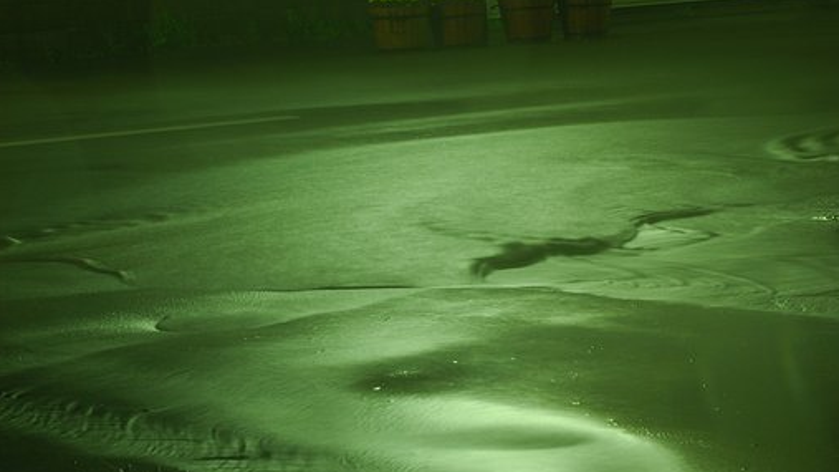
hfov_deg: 19.3
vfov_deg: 10.9
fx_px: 2469
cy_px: 248
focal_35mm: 111
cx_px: 419
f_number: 11
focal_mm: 70
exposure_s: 8
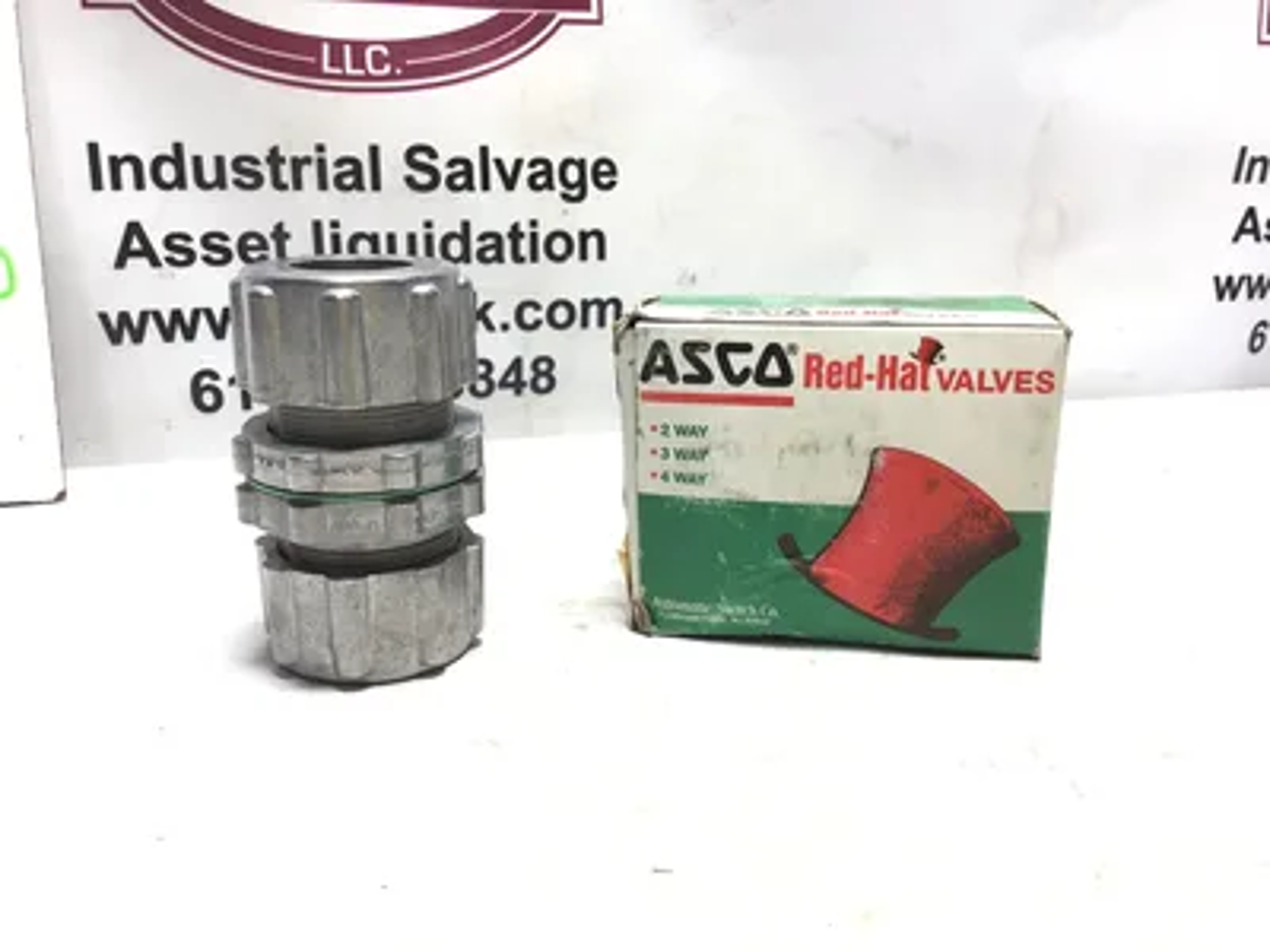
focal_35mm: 31
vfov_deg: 45.4
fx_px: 1137
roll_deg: +1.0
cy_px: 476
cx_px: 635
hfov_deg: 58.4
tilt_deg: -16.1
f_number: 2.4
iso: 50
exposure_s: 1/120
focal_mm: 3.3
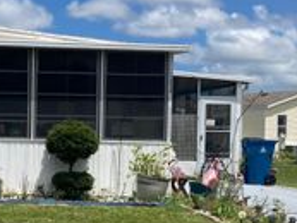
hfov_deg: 23.6
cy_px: 154
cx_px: 45
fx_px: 695
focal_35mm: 81
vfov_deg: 18.2
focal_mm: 3.99
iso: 25
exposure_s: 1/3003
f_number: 1.8
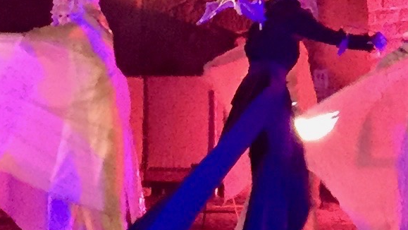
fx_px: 1926
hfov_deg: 12.0
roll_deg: +0.0
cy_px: -280
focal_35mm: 178
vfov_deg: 6.6
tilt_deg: +13.3
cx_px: 353
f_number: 2.2
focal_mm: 4.15
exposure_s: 1/17
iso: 320
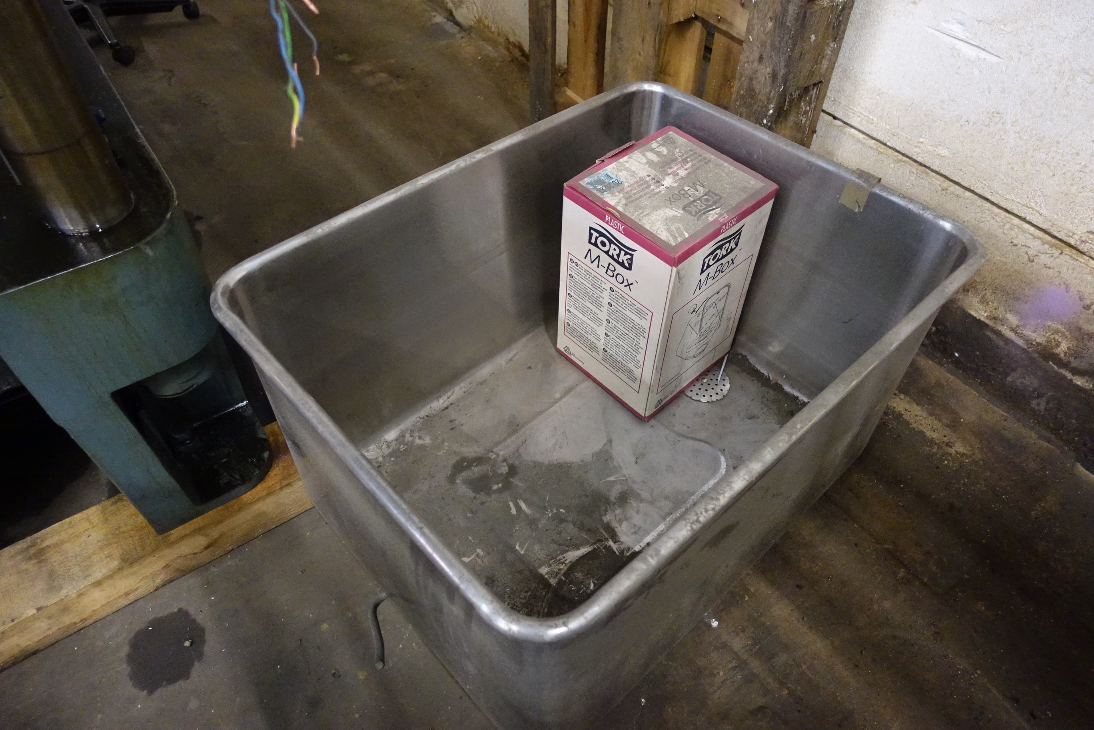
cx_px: 547
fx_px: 729
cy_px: 365
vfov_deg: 53.1
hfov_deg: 73.7
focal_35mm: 24
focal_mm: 8.8
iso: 3200
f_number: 1.8
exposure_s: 1/80
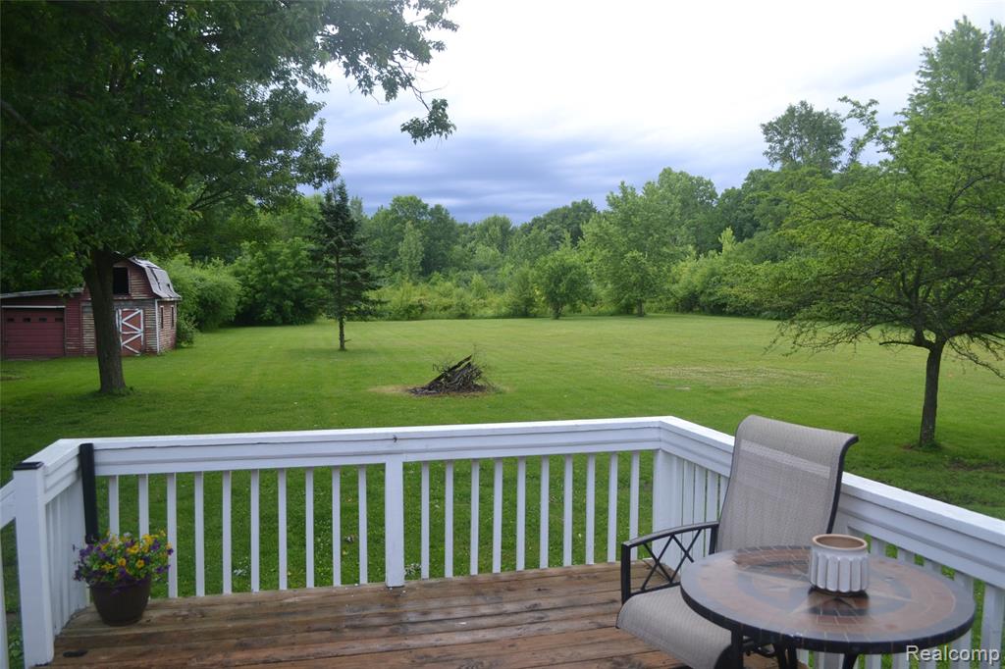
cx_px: 502
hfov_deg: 67.4
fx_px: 753
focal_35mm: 27
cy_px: 334
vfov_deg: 47.9
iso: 280
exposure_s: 1/125
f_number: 5.6
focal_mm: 18
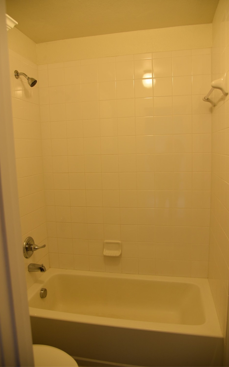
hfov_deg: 49.3
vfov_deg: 72.5
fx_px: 250
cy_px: 180
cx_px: 118
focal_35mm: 25
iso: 400
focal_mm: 24
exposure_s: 1/80
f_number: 4.5
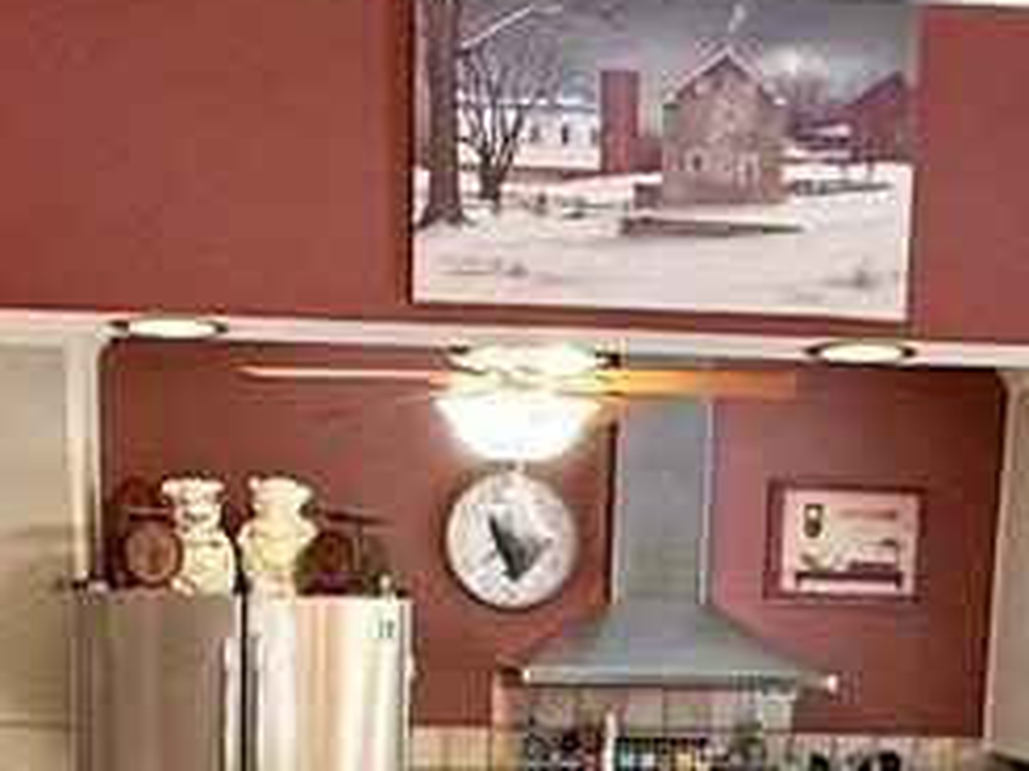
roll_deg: -0.9
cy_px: 904
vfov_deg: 23.3
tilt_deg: -9.8
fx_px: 1723
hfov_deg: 33.2
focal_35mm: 58
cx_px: 496
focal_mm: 2.22
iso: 500
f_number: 2.2
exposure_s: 1/60
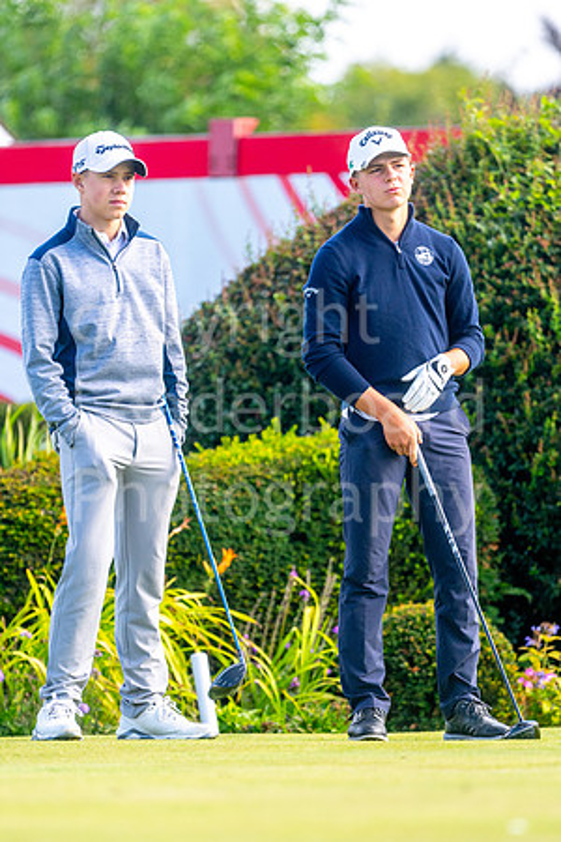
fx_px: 10518
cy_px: 421
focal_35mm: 450
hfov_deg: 3.1
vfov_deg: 4.6
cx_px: 280
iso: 320
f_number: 4
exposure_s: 1/1000
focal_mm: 300
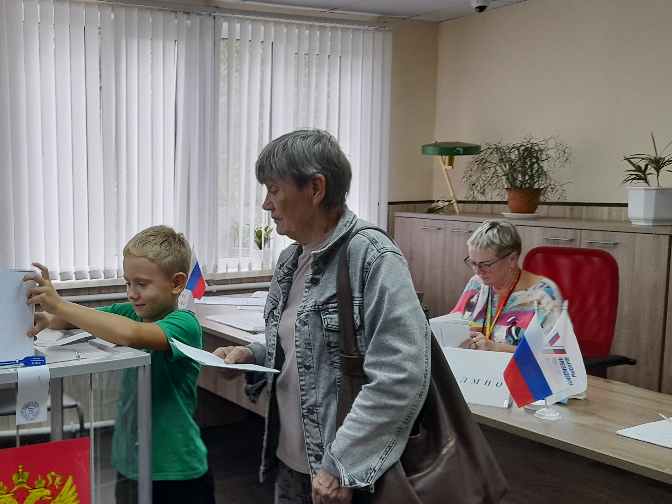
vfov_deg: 35.1
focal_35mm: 41
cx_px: 144
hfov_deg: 43.8
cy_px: 269
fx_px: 796
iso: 25
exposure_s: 1/50
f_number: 2
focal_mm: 4.6
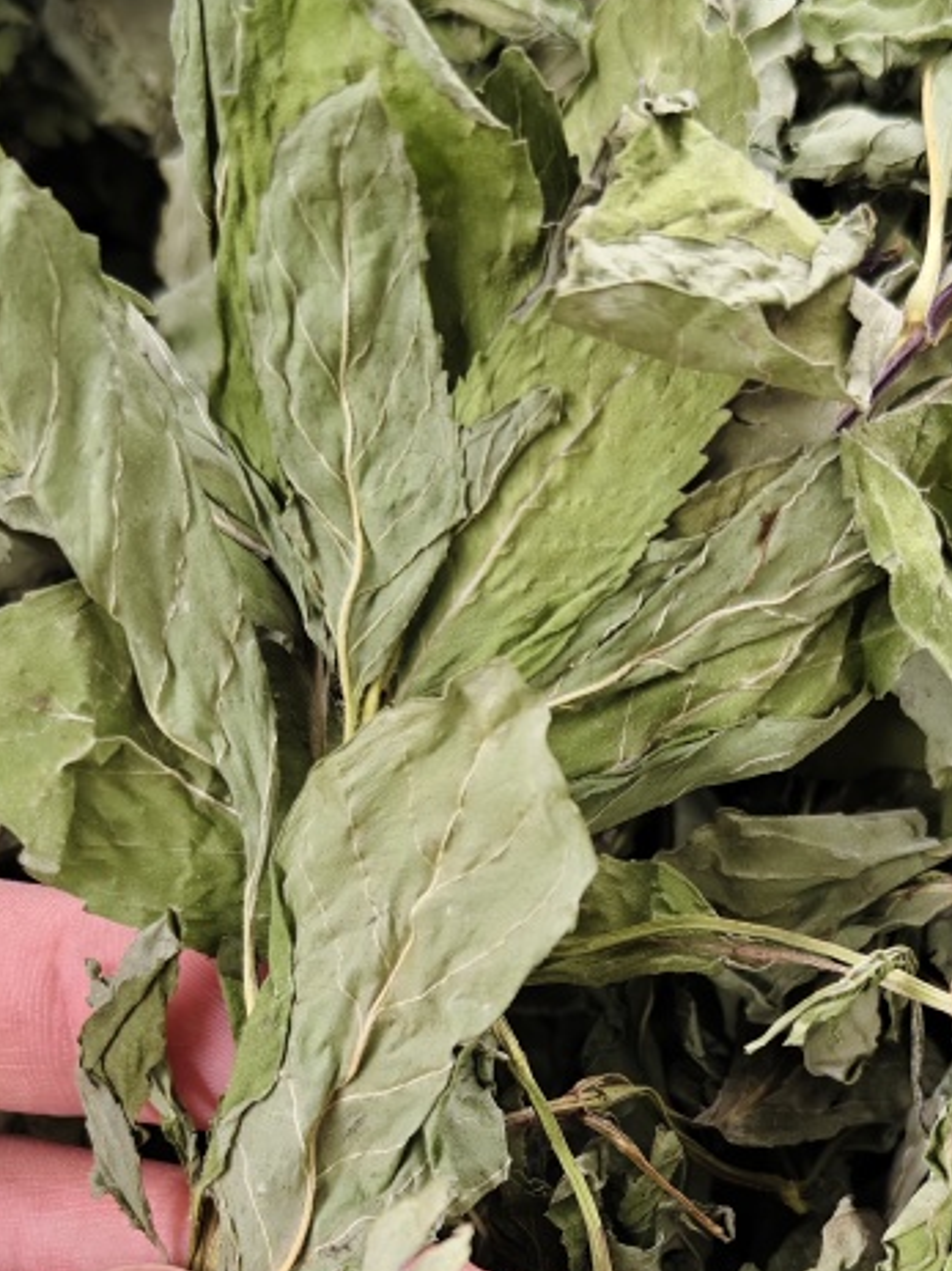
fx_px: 1944
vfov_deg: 34.5
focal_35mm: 53
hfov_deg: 27.3
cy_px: 1102
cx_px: 650
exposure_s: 1/100
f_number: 1.88
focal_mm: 5.56
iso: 172
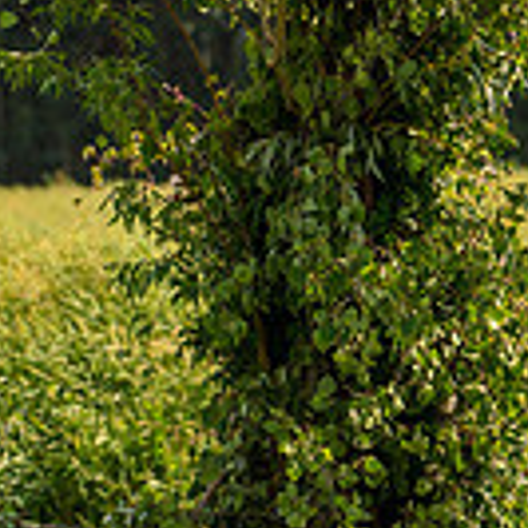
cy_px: 137
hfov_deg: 4.6
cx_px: 873
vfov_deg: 4.6
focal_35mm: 377
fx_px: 6506
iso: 400
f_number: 4.5
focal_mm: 102
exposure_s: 1/2500
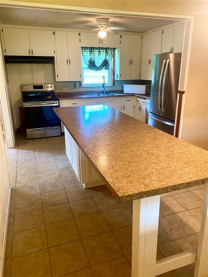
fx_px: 208
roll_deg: -0.1
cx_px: 104
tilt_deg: -17.6
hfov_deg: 53.1
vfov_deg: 67.3
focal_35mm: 26
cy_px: 138
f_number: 1.8
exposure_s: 1/60
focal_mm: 4.25
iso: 160
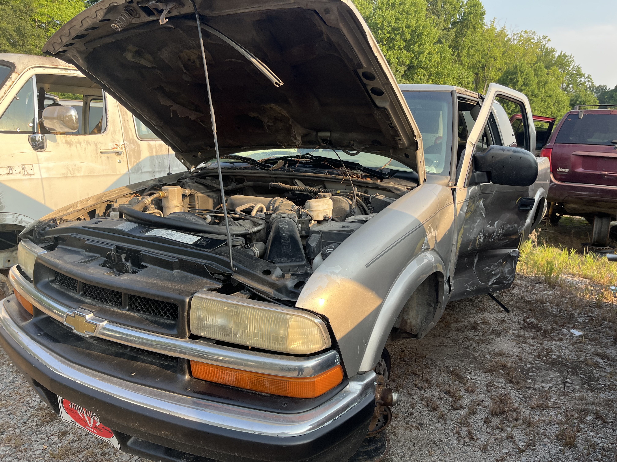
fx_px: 463
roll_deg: +1.7
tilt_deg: -11.4
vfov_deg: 53.1
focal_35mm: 26
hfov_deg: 67.3
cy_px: 231
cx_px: 308
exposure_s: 1/577
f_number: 1.6
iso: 50
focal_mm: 5.1
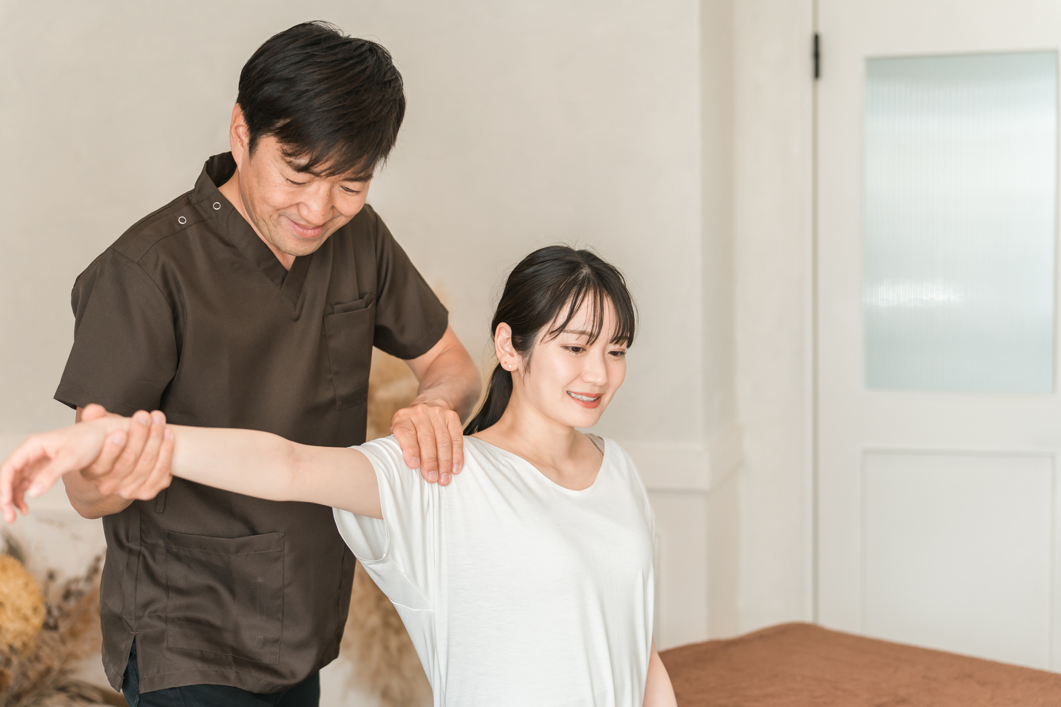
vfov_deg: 27.0
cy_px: 354
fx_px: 1473
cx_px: 530
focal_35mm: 50
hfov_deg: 39.6
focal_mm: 50
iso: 320
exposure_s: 1/500
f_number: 2.2
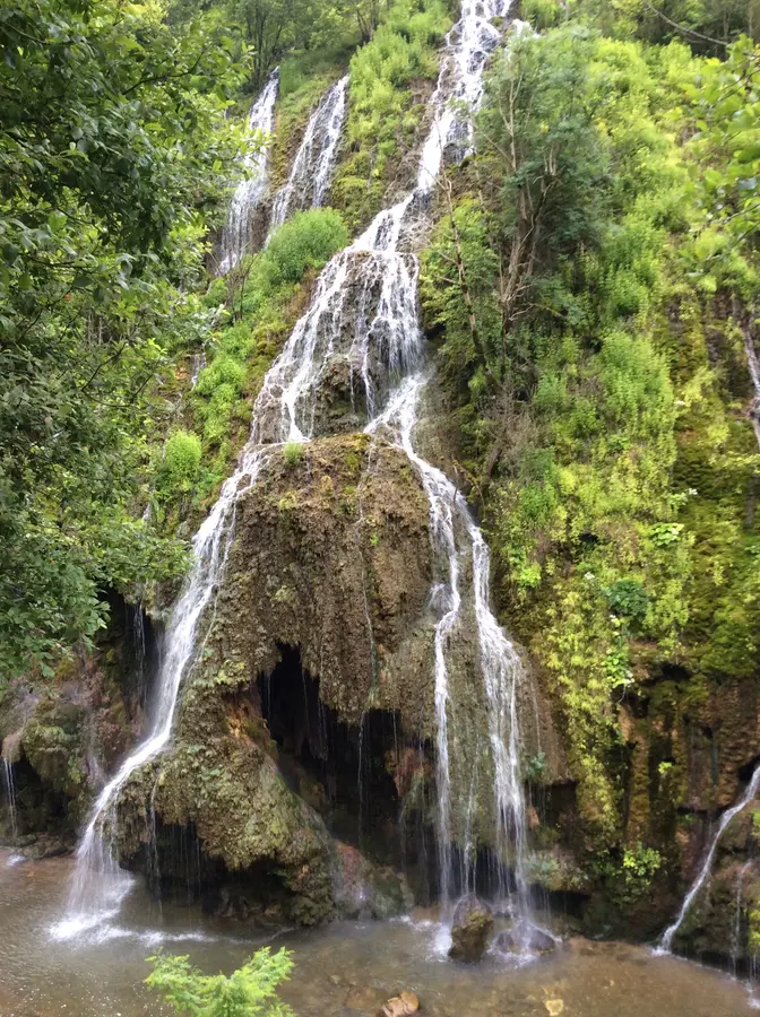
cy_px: 508
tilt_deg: -5.9
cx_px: 380
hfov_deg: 44.0
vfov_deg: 56.9
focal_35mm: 32
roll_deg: +2.1
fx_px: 939
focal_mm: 3.3
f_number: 2.4
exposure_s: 1/25
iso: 50
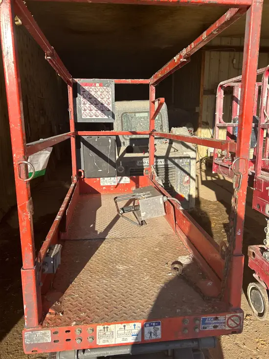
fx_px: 269
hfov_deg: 53.1
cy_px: 180
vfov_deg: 67.3
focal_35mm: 26
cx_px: 134
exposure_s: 1/2762
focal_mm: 5.7
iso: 50
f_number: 1.5
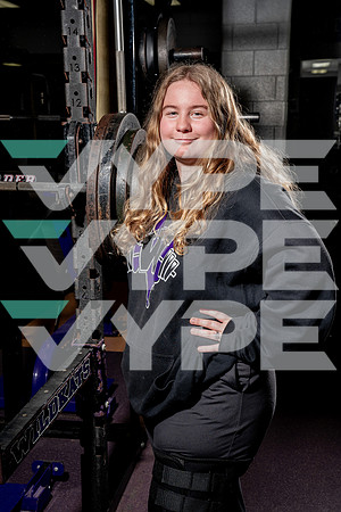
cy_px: 256
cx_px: 170
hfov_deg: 27.5
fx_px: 696
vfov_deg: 40.3
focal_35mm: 49
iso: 200
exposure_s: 1/250
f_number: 8
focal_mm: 49
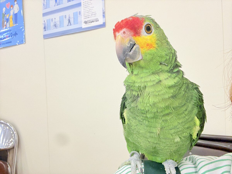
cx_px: 116
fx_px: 154
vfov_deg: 58.9
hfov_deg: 73.9
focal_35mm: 23
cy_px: 87
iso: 64
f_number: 1.9
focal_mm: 2.69
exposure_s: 1/50
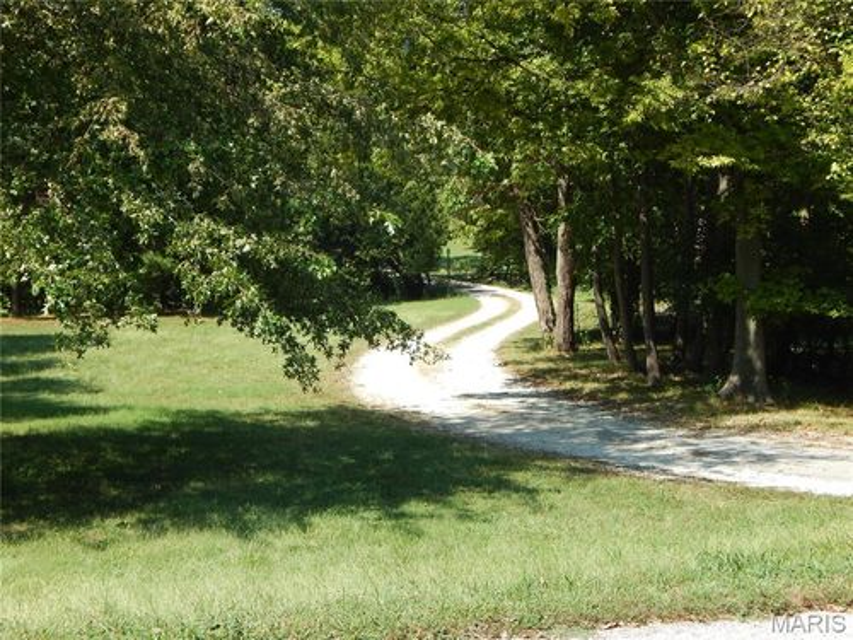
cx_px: 426
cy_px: 320
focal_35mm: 54
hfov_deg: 35.5
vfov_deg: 27.0
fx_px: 1331
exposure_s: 1/500
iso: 125
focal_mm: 9.7
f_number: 3.8
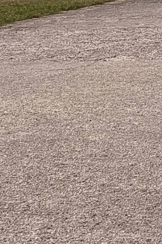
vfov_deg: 11.0
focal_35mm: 186
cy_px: 20
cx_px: 128
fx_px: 1256
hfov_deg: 7.4
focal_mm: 5.35
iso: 80
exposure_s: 1/2713
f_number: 1.7
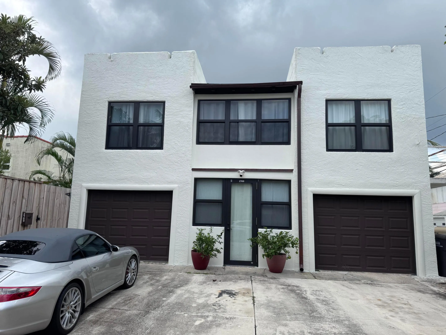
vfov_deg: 56.8
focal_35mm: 24
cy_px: 168
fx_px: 309
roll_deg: -1.8
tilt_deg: +8.6
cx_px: 223
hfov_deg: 71.6
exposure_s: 1/2959
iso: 80
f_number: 1.78
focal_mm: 6.76
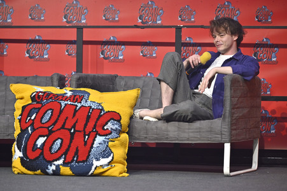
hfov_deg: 17.8
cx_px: 144
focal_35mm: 115
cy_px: 96
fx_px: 916
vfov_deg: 11.9
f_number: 2.8
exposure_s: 1/500
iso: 1000
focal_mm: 115
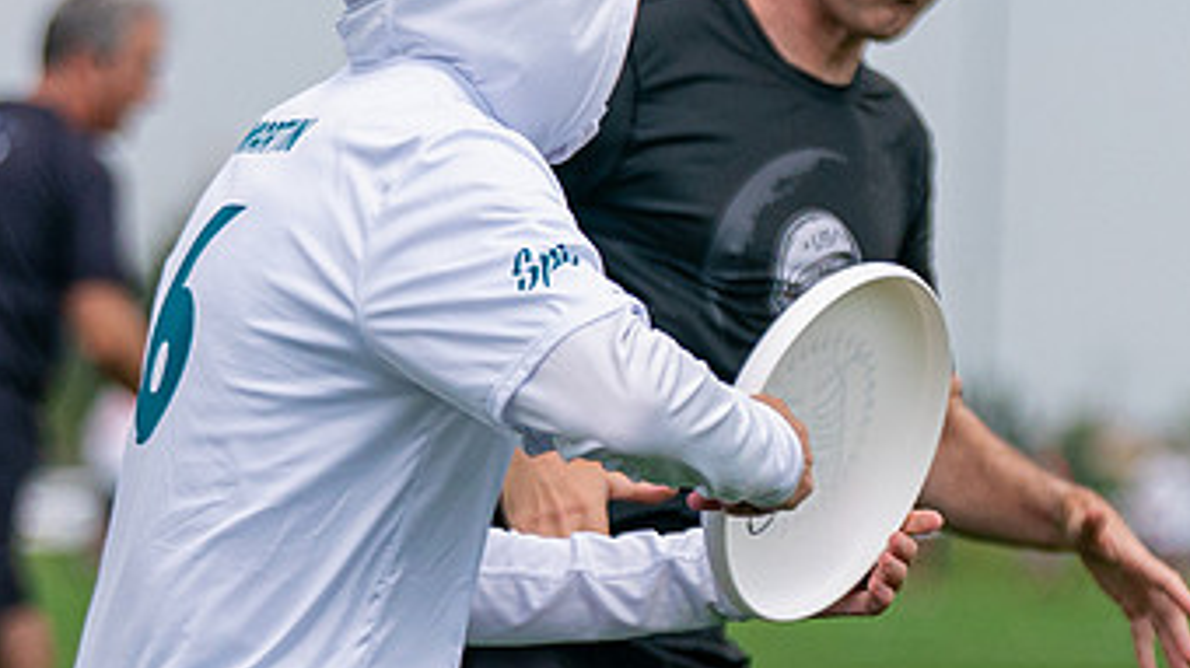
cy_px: 783
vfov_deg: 2.5
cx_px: 837
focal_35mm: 477
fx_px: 15047
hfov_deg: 4.5
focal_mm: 130
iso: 640
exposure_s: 1/10000
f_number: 3.2
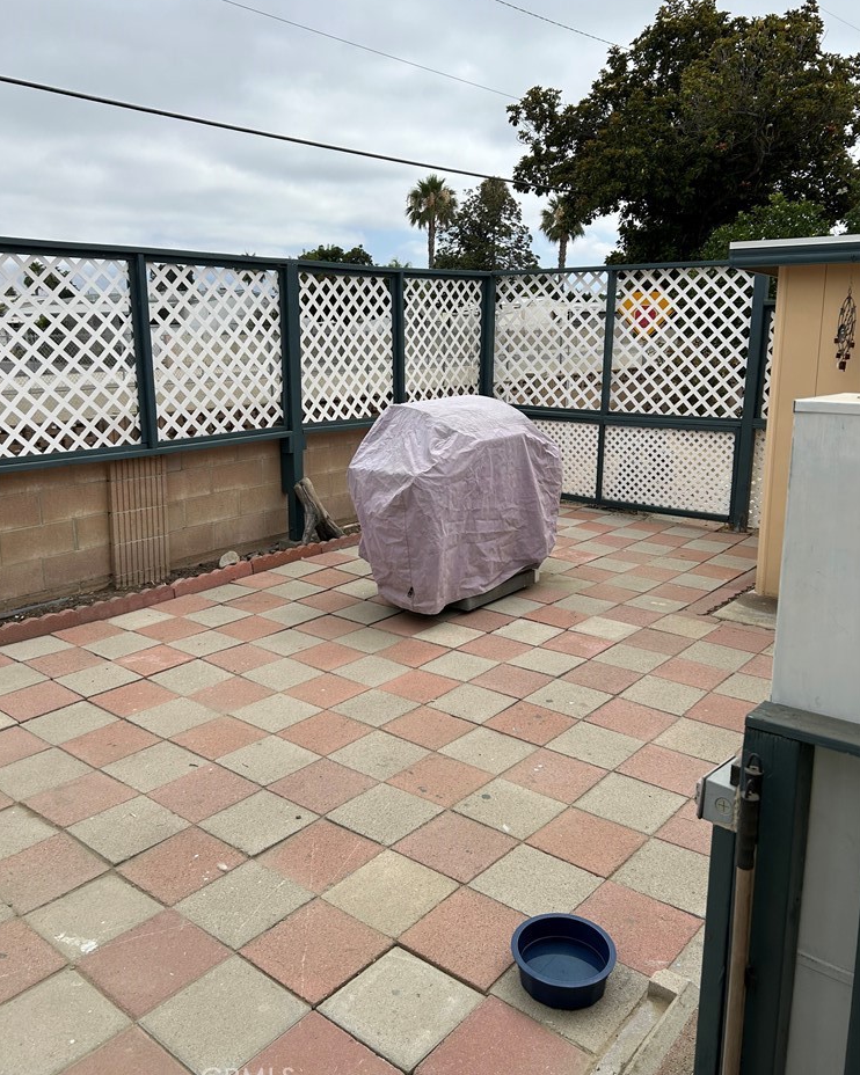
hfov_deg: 51.5
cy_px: 502
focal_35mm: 28
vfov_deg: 62.2
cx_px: 421
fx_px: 891
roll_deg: +0.5
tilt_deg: -8.2
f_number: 1.5
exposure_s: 1/5882
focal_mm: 5.7
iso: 50
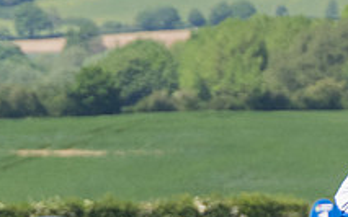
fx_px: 6561
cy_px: 258
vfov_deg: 1.9
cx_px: 357
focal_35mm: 692
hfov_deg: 3.0
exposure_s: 1/3200
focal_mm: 100
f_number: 4
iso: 400
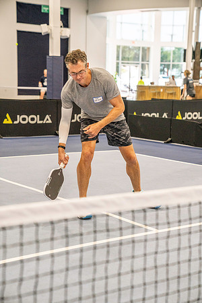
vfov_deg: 28.8
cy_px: 152
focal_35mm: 70
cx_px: 101
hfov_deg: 19.5
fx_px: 589
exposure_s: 1/640
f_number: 4
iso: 5000
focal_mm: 70
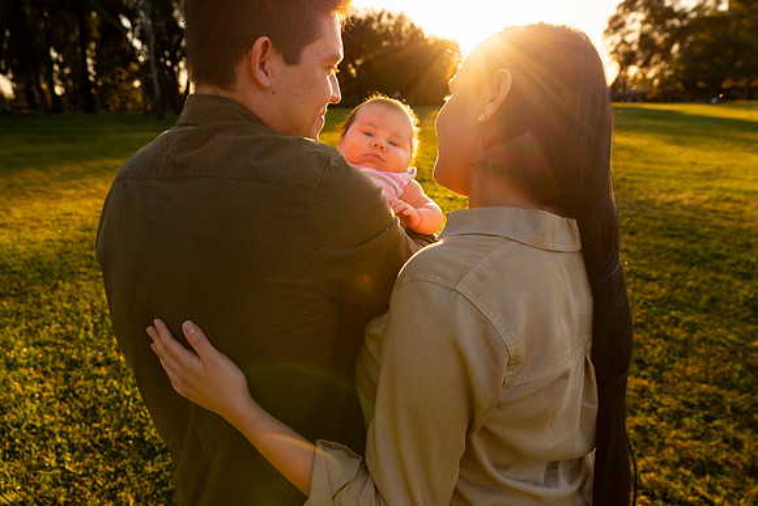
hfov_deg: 58.7
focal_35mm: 32
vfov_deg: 41.1
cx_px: 379
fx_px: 674
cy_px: 253
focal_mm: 32
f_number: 5.6
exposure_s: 1/320
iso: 64
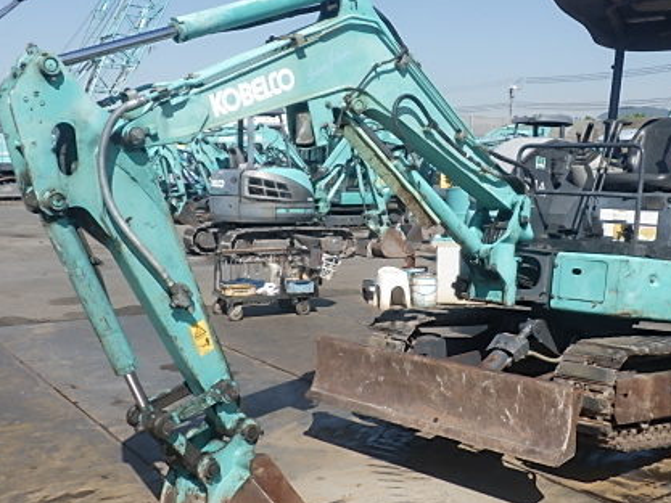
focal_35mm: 43
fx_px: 834
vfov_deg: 33.6
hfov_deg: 43.6
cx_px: 410
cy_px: 252
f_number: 4.2
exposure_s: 1/1000
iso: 125
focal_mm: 5
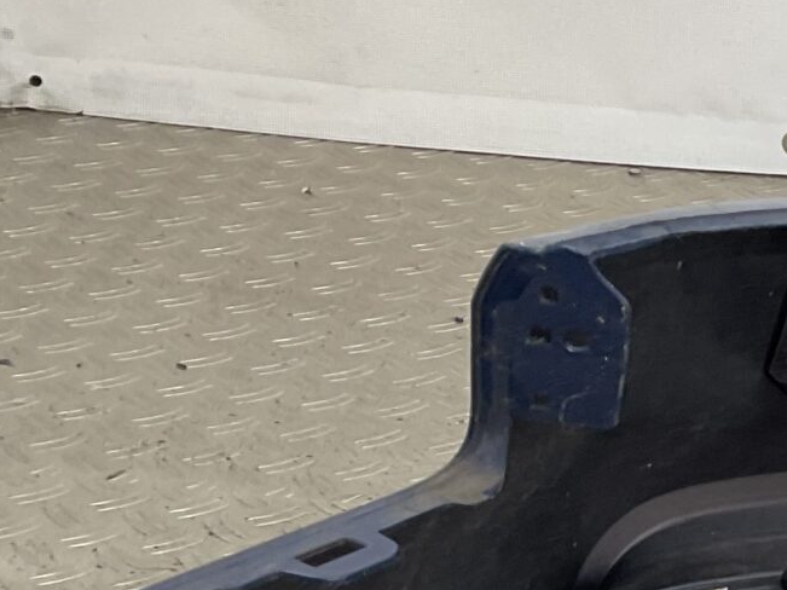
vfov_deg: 12.6
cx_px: 1350
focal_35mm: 114
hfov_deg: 15.3
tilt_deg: -31.9
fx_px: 2591
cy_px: 767
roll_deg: -13.2
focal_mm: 3
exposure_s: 1/120
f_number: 1.8
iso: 32
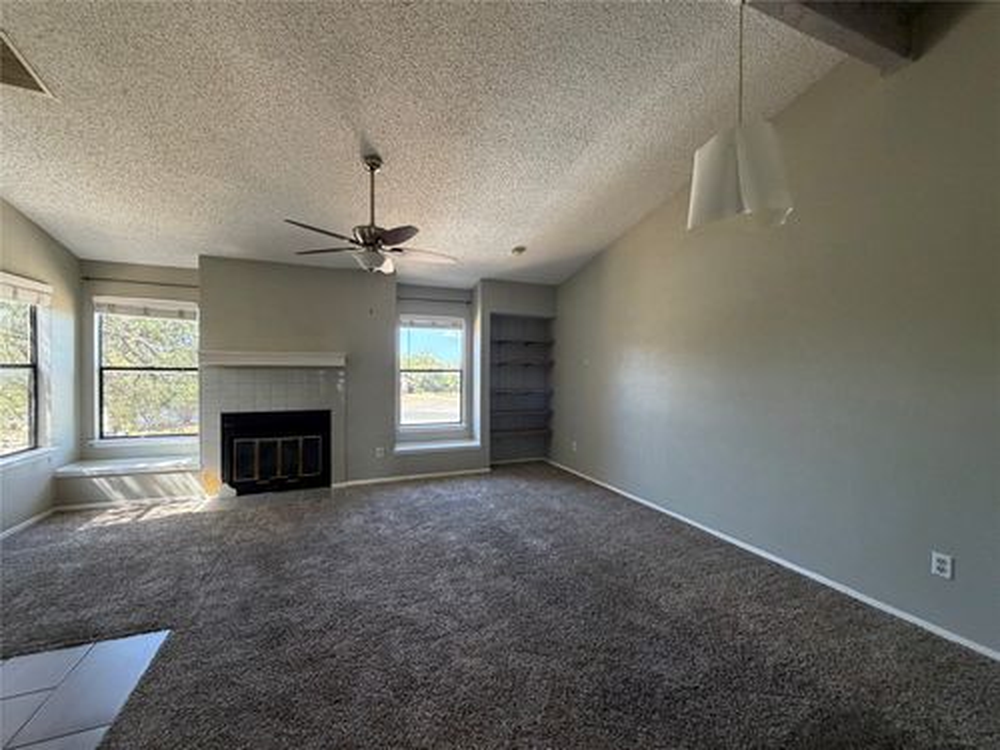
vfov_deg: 85.7
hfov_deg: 102.1
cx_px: 500
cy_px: 375
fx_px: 404
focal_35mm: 14
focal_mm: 2.22
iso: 320
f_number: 2.2
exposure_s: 1/121
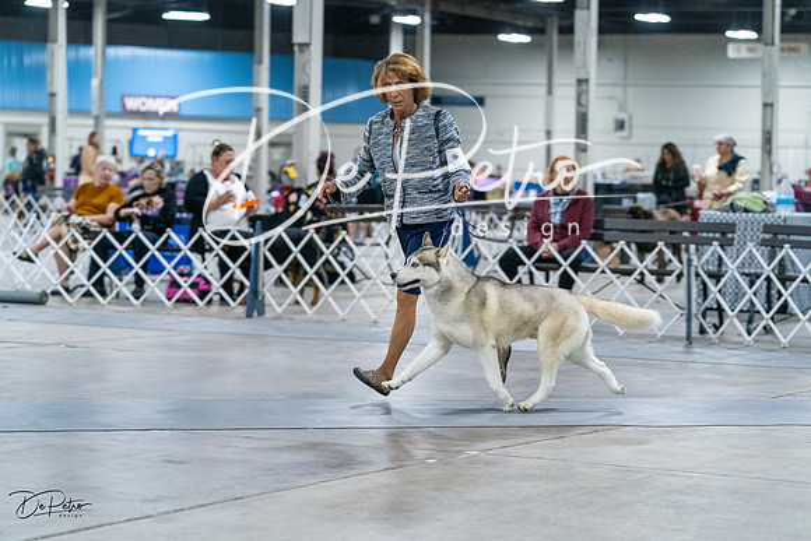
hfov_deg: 18.9
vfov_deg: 12.7
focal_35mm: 108
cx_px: 406
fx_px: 2433
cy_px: 270
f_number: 4
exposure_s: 1/200
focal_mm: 108
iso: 6400
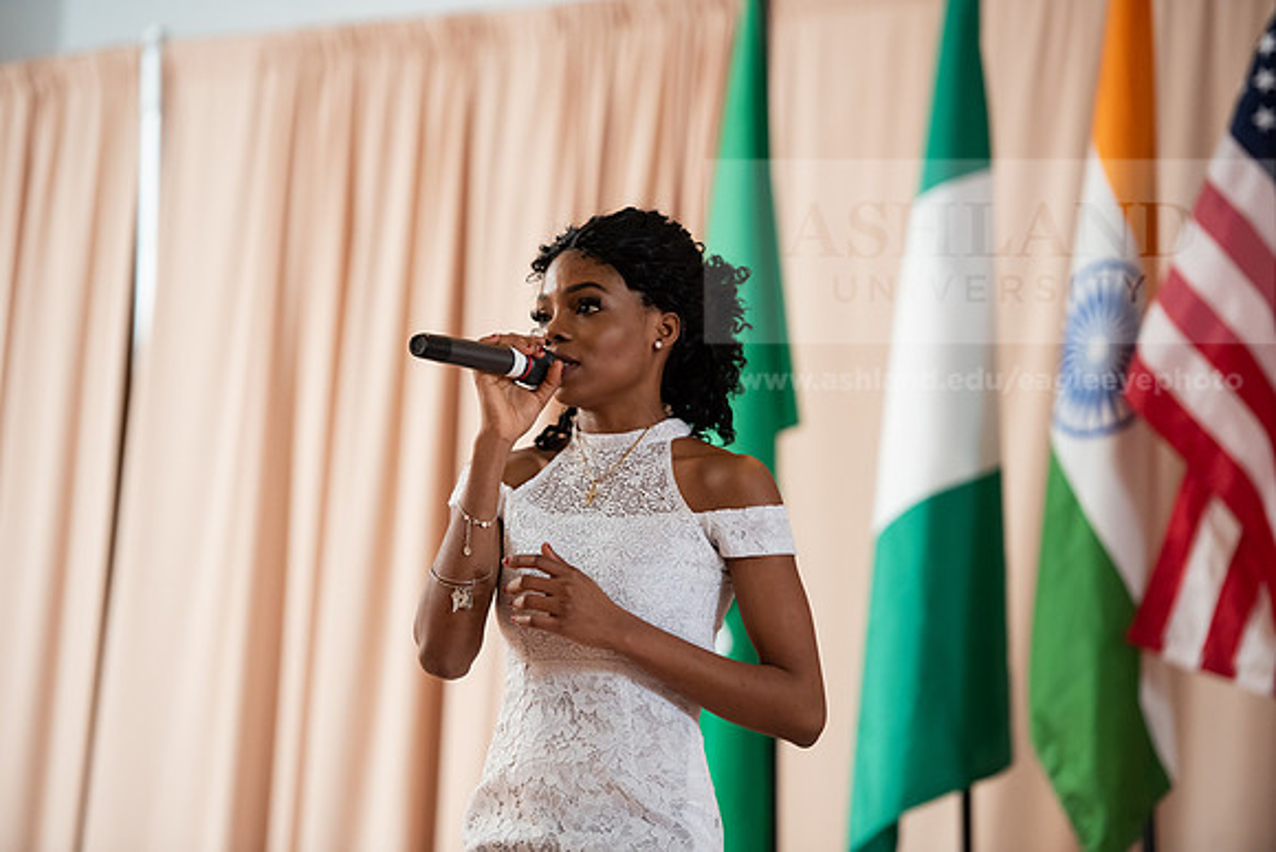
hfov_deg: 13.7
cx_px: 638
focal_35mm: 150
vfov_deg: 9.2
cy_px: 426
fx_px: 5318
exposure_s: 1/200
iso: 2000
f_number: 3.2
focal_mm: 150
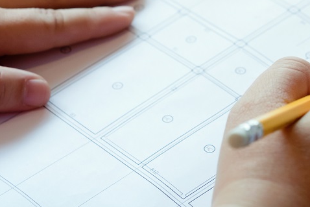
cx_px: 225
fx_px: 1404
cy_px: 10
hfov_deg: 12.6
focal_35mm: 163
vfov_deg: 8.4
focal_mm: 35
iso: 500
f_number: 4
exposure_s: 1/125
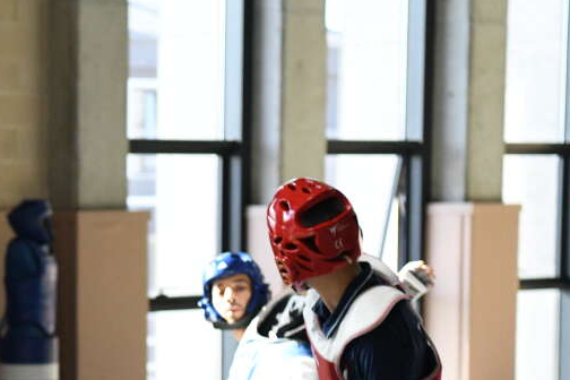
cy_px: 442
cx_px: -97
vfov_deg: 8.0
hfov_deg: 11.9
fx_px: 2691
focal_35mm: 170
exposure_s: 1/1000
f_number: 3.3
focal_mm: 56
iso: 3200
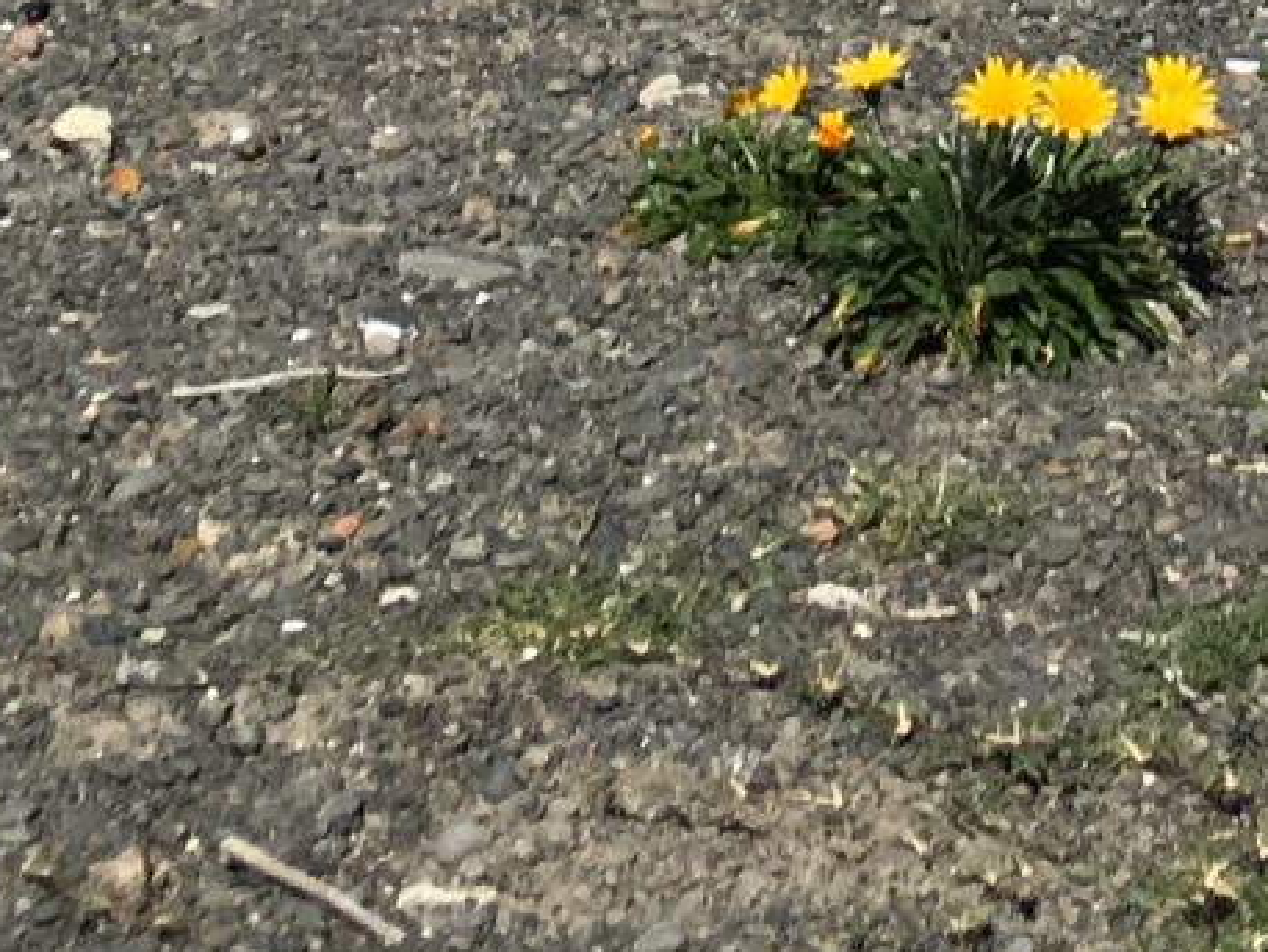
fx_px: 5937
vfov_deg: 8.1
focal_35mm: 162
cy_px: -1691
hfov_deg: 11.8
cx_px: 1783
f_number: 2.2
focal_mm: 4.15
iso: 25
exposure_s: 1/2849
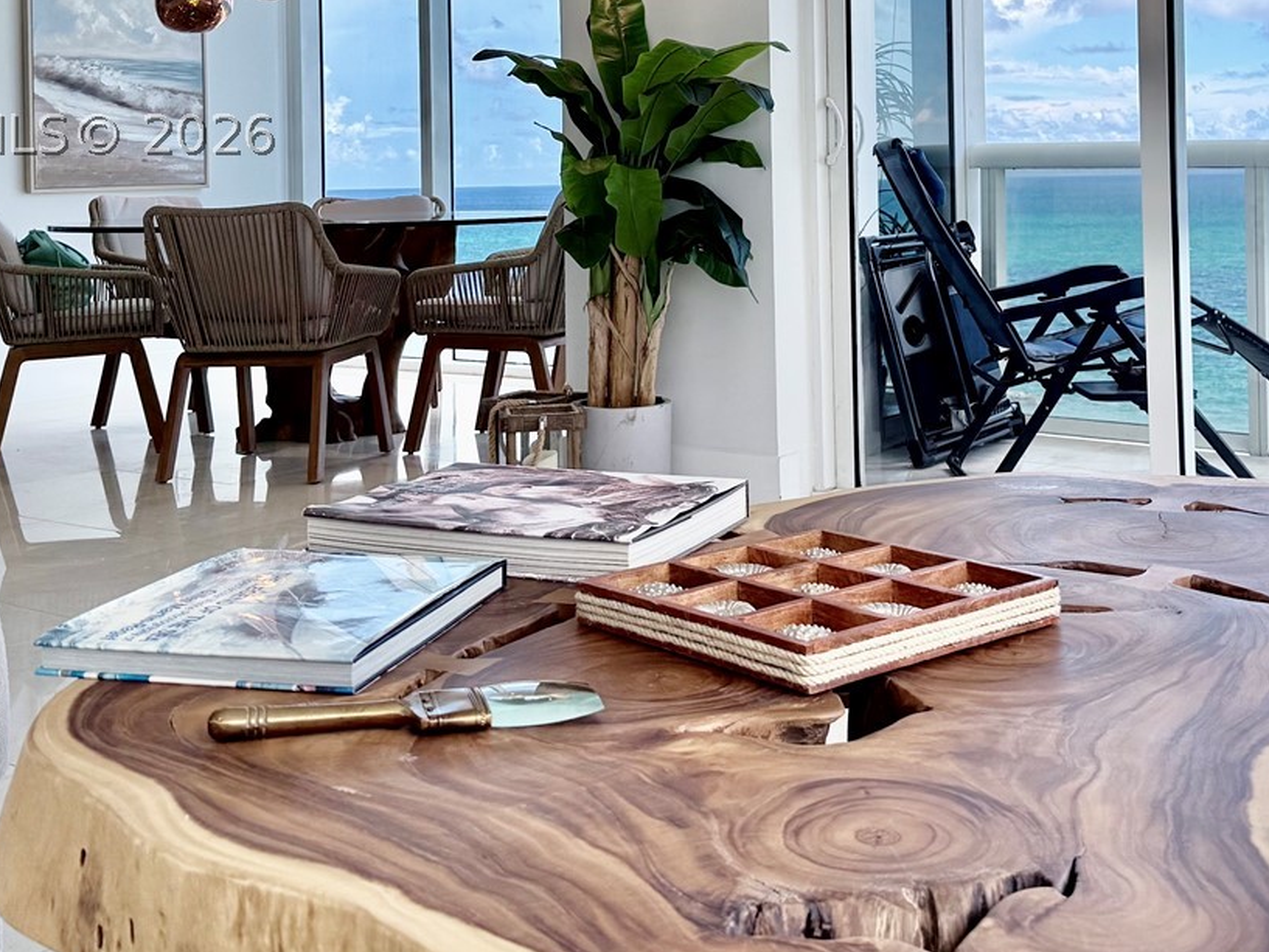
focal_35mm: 47
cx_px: 750
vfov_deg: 29.8
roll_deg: +1.3
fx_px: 1723
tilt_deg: +1.4
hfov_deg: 40.3
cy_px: 134
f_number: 1.78
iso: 100
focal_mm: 6.76
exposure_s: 1/967
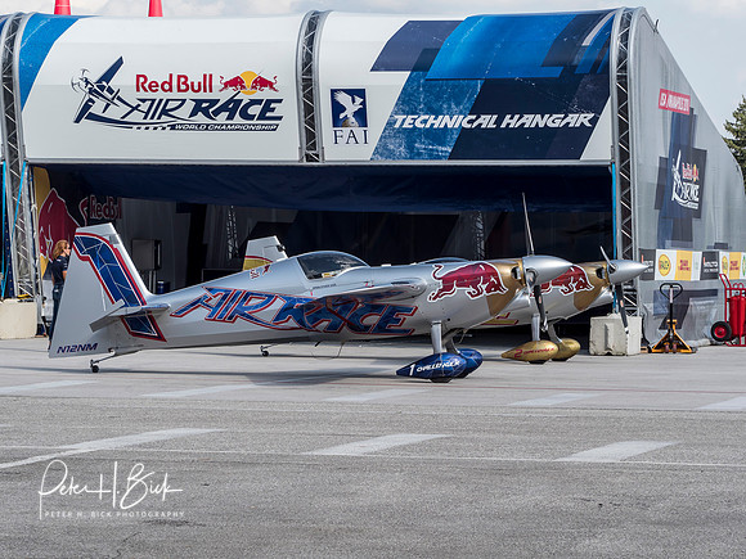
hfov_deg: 12.3
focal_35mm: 160
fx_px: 3448
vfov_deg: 9.3
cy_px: 280
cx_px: 373
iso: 200
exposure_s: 1/200
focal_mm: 80
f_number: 10
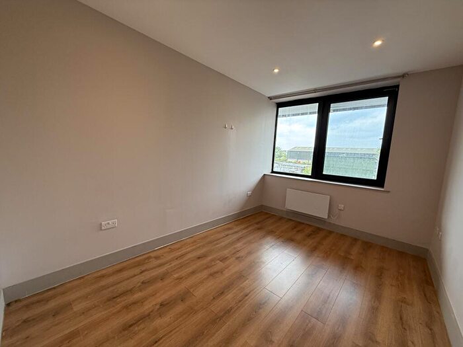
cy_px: 174
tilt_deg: -6.5
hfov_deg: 102.1
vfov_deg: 85.7
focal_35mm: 14
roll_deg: -3.5
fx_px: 187
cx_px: 232
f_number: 2.2
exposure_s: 1/103
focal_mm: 2.22
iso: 64
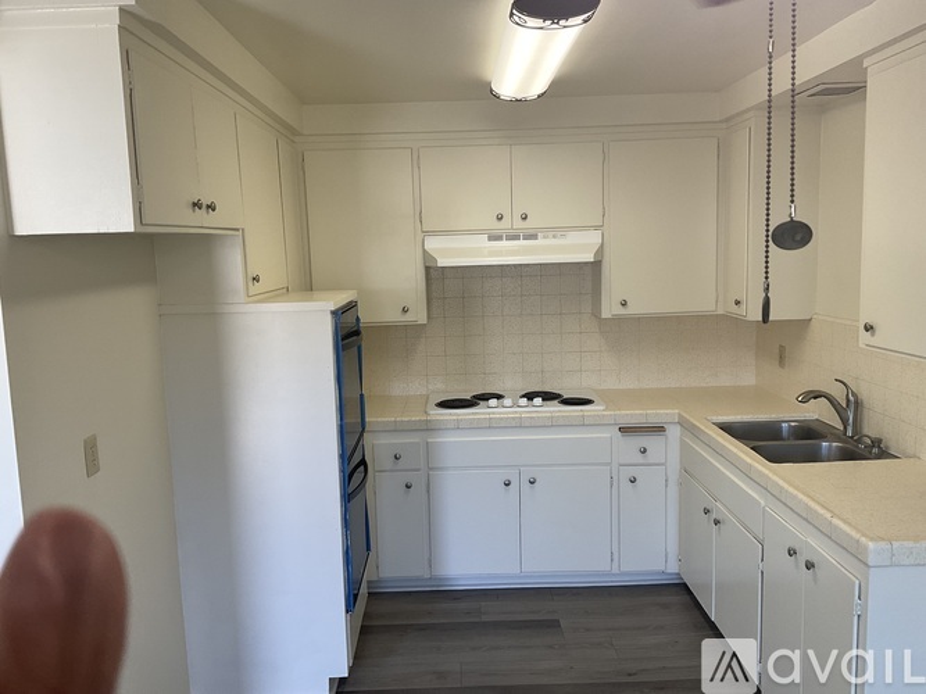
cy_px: 347
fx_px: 776
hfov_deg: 61.7
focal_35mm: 29
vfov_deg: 48.2
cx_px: 463
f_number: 1.8
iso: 64
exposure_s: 1/120
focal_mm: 3
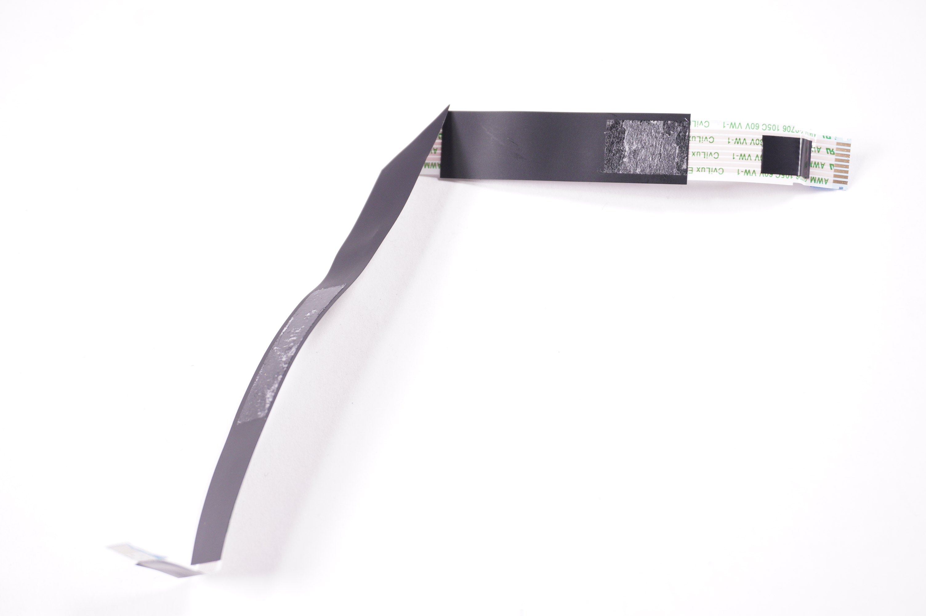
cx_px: 463
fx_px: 1311
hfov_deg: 38.9
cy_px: 308
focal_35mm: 51
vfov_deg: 26.4
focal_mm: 34
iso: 640
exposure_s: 1/200
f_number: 6.3
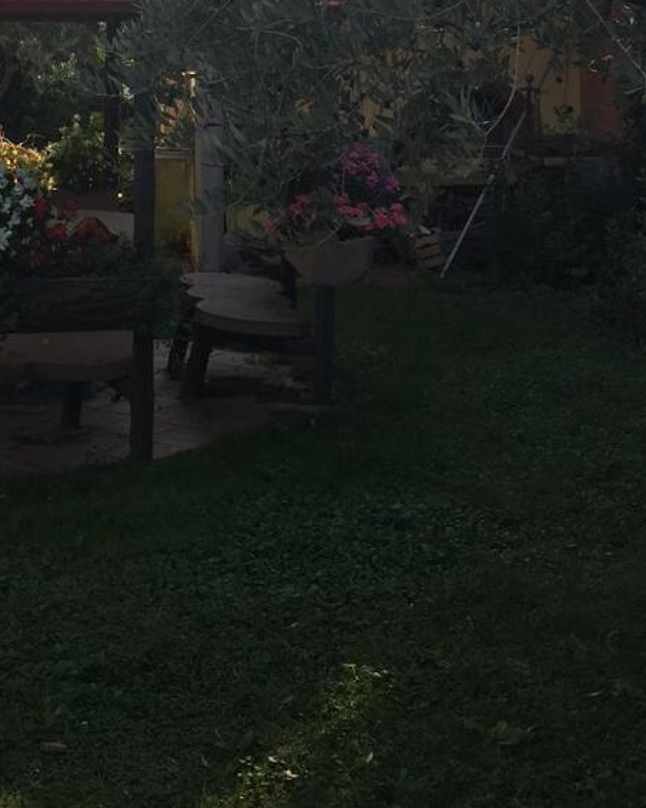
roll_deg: -0.3
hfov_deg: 23.6
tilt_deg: -5.8
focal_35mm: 64
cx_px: 165
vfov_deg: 29.0
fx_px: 1529
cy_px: 184
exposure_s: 1/638
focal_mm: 4.15
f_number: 2.2
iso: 32
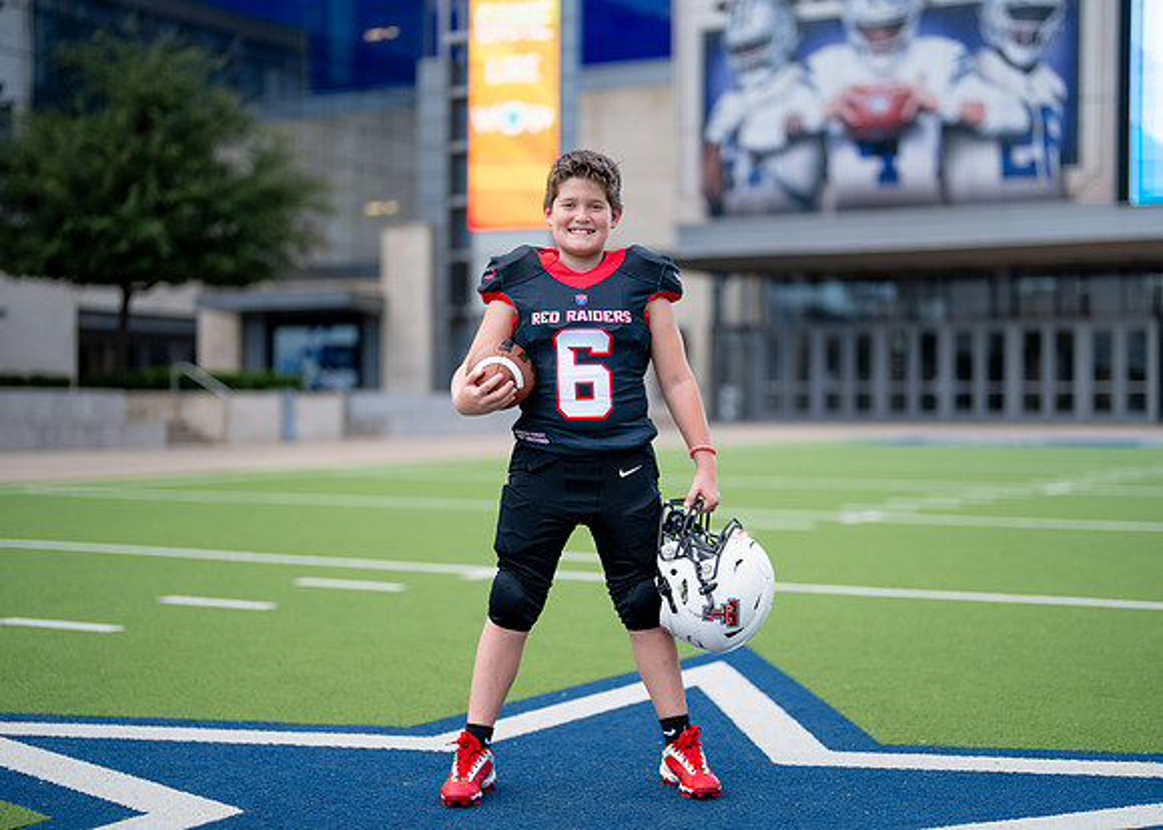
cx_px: 612
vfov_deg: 23.7
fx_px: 1976
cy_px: 435
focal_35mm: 60
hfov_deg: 32.8
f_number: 1.2
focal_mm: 50
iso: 100
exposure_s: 1/1600
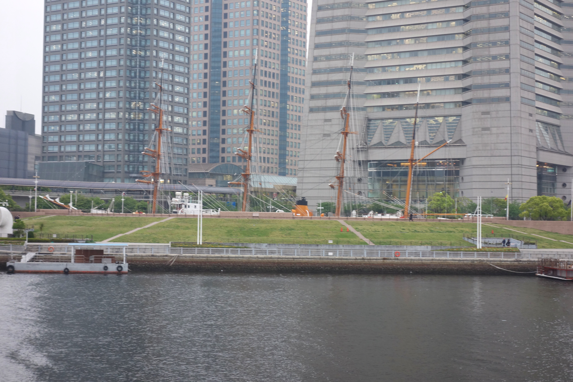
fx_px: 1066
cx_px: 286
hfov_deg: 30.1
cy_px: 191
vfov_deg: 20.3
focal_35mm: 67
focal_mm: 25.02
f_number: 4
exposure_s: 1/80
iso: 320
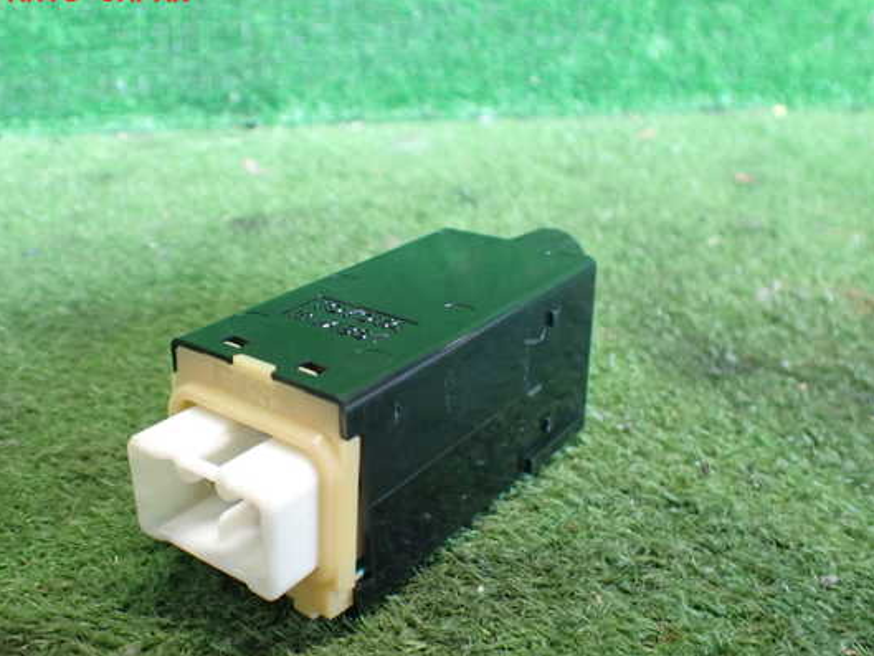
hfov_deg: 53.8
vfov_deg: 41.8
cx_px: 385
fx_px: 859
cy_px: 342
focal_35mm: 34
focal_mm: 5.4
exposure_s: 1/80
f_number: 2.3
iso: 800
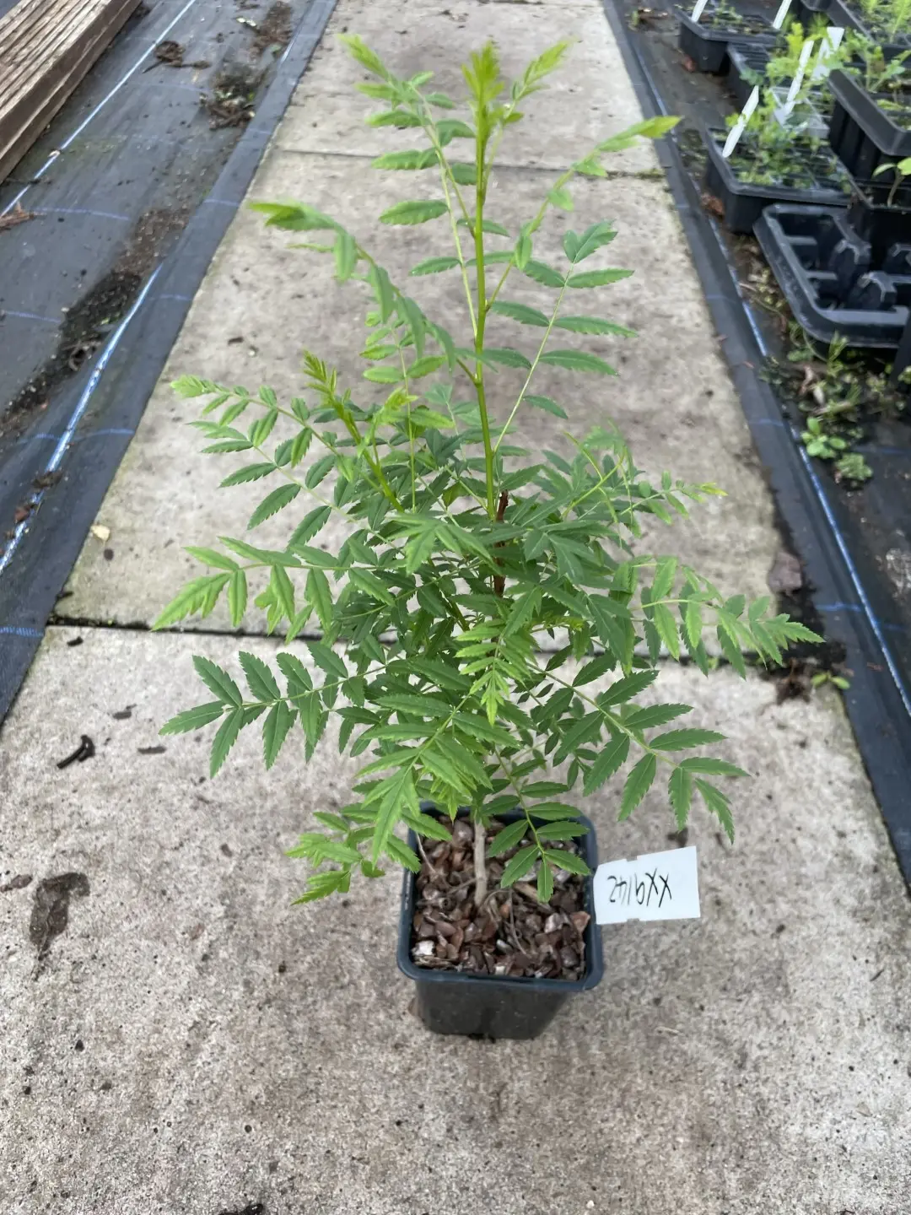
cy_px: 608
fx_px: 912
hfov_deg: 53.1
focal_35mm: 26
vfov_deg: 67.3
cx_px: 456
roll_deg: -1.9
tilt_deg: -41.9
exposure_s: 1/121
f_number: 1.6
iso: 40
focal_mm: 4.2
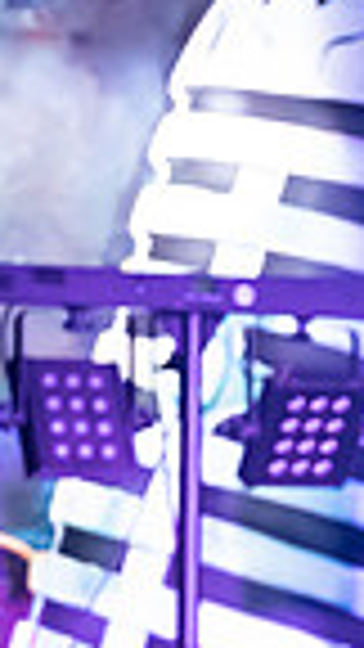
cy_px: 488
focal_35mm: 423
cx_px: 1258
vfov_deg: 5.1
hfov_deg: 2.8
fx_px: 7258
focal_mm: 100
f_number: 4
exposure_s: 1/125
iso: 12800
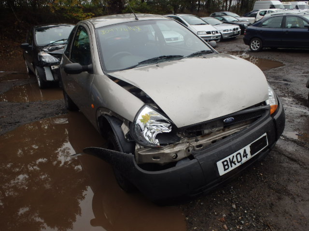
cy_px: 116
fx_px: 250
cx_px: 154
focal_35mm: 28
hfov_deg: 63.4
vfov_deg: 49.7
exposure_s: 1/125
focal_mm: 5
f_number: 3.9
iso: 125
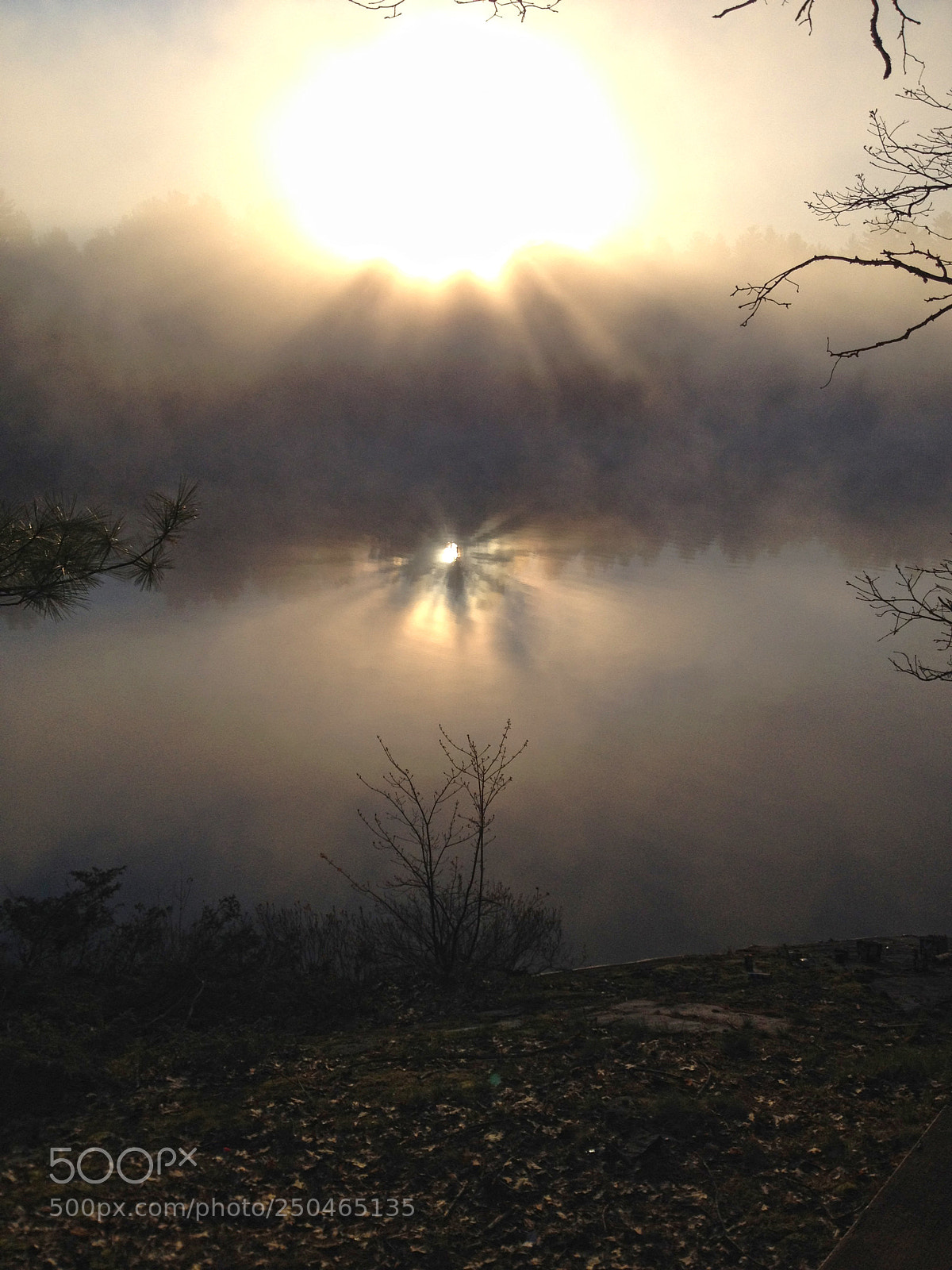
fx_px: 1283
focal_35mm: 35
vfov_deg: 52.6
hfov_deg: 40.7
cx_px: 476
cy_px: 635
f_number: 2.4
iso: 50
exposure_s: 1/3247
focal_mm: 4.28
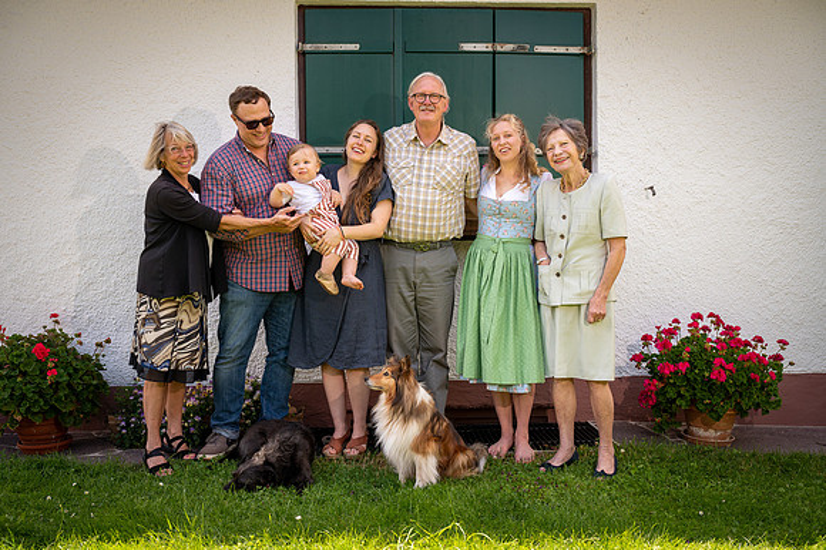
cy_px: 275
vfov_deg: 39.4
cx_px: 413
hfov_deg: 56.5
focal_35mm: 34
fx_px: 768
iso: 250
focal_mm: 33.5
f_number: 8
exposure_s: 1/200
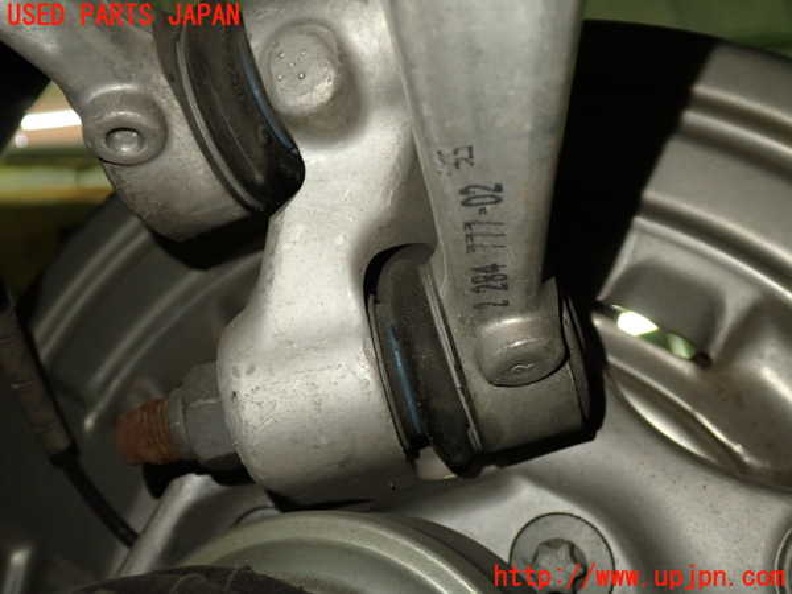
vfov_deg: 37.7
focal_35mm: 38
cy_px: 297
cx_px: 396
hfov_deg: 49.0
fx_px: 869
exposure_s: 1/40
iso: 320
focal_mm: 6.83
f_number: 2.7
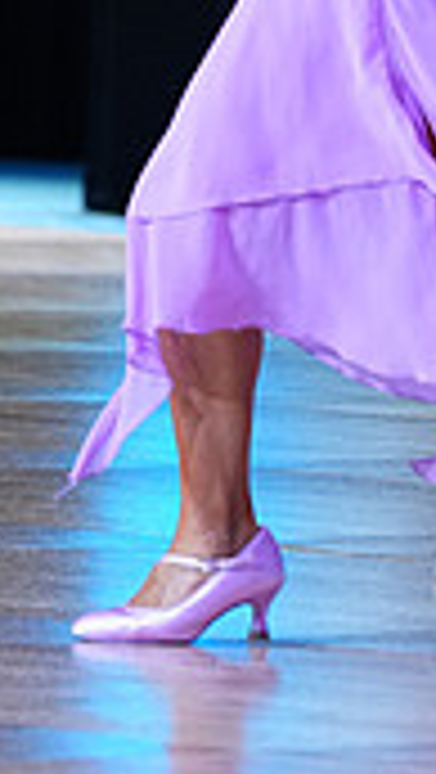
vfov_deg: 3.6
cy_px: -288
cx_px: 708
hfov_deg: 2.0
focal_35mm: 597
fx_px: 12246
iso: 2000
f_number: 4
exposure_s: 1/500
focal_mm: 169
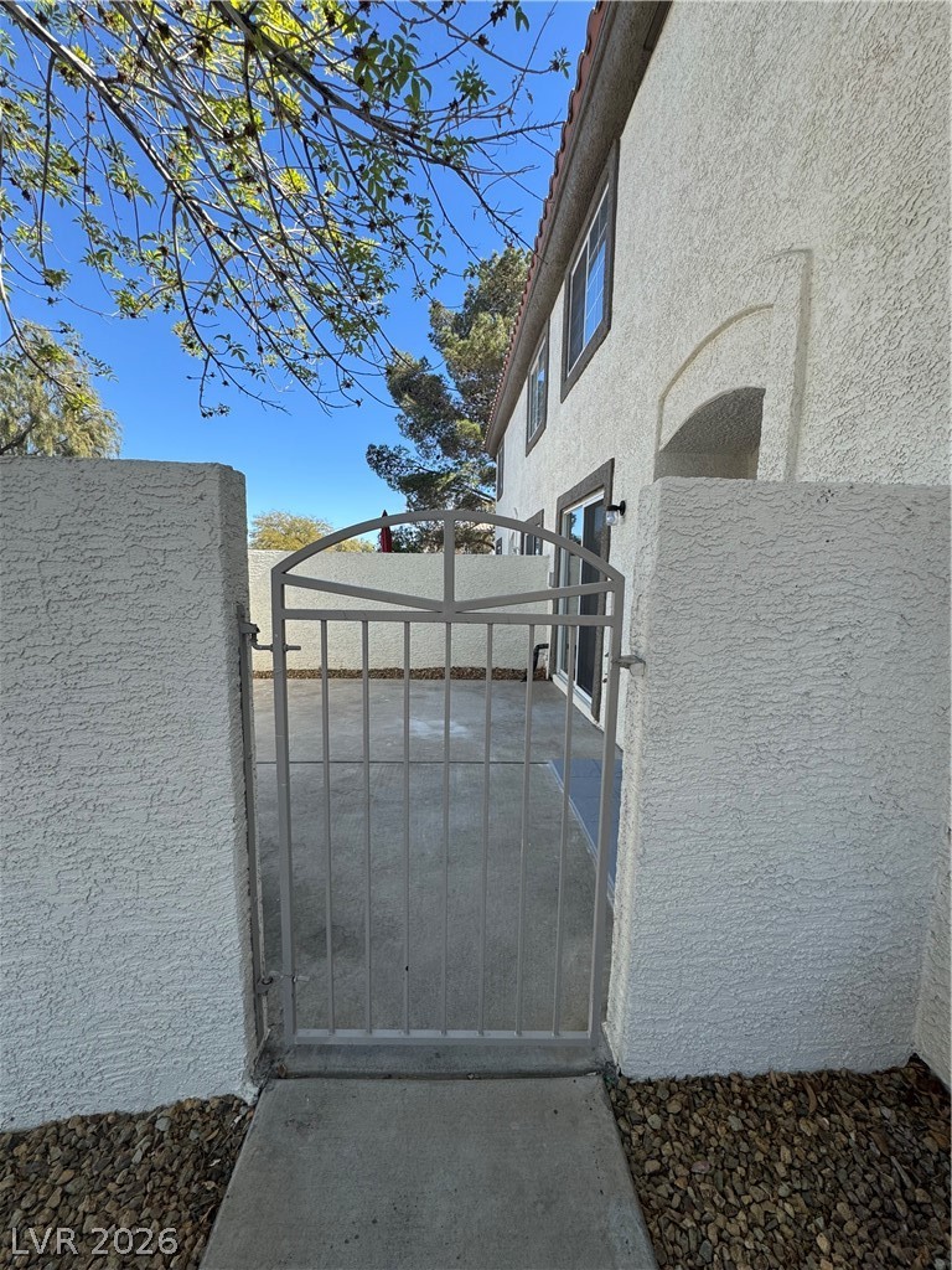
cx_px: 476
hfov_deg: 85.7
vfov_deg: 102.1
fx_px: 513
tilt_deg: -7.1
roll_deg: -1.2
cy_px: 635
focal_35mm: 14
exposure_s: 1/664
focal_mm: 2.22
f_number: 2.2
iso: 40
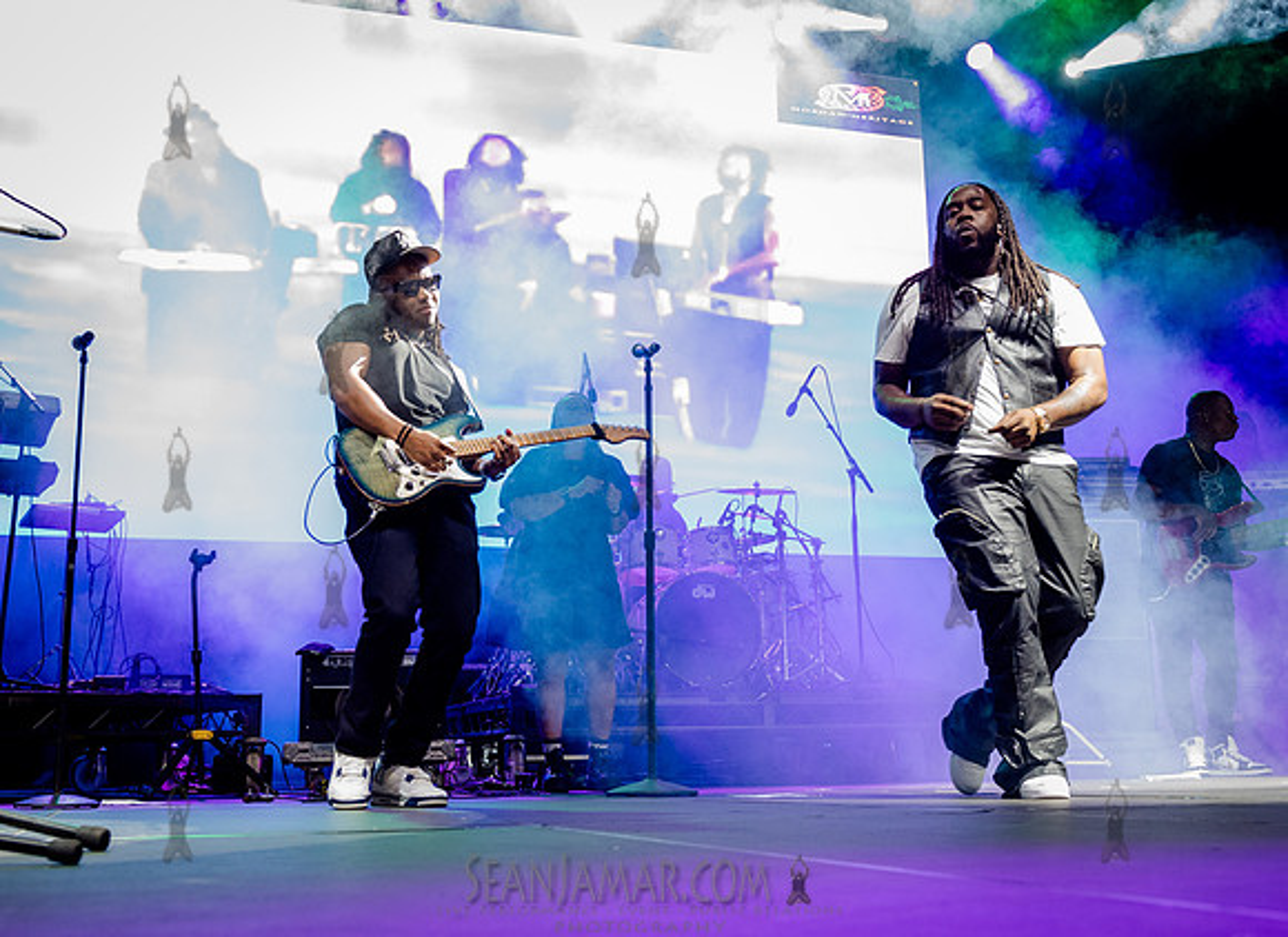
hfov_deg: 43.8
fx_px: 1603
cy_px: 423
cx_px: 647
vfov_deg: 32.6
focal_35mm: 44
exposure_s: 1/200
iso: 3200
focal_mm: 32
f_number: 4
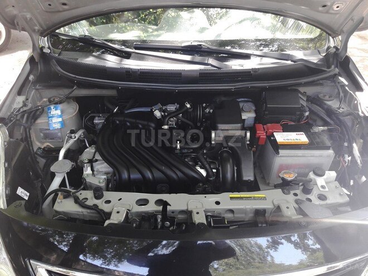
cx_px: 184
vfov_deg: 49.7
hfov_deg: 63.4
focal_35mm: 28
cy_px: 138
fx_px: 298
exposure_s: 1/33
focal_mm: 3.7
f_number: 1.9
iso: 64
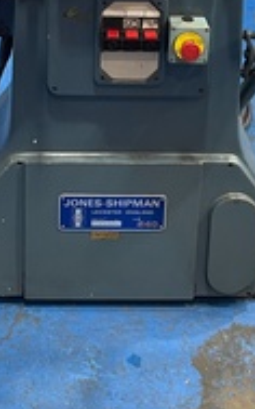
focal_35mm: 70
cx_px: 104
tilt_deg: -14.2
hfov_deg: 18.6
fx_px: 779
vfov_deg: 25.9
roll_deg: -1.2
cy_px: -97
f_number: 1.6
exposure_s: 1/50
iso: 100
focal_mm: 5.1
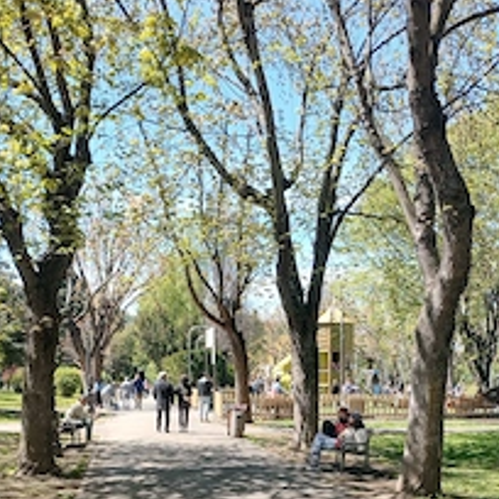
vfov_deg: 35.9
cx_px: 335
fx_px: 734
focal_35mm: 45
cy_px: 423
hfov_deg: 37.1
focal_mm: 6.24
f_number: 1.8
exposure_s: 1/224
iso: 100
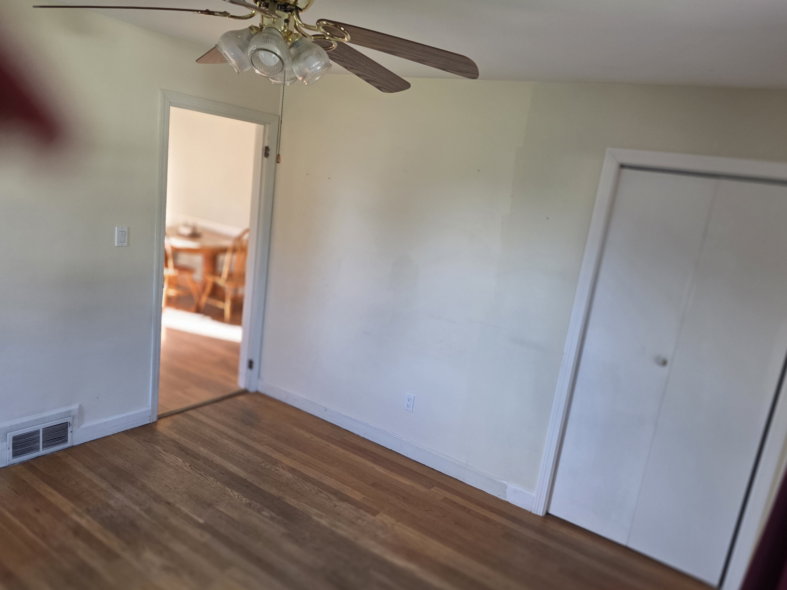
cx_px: 416
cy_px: 315
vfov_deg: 54.8
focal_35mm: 25
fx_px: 568
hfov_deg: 69.3
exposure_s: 1/120
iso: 200
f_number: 1.7
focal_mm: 6.3
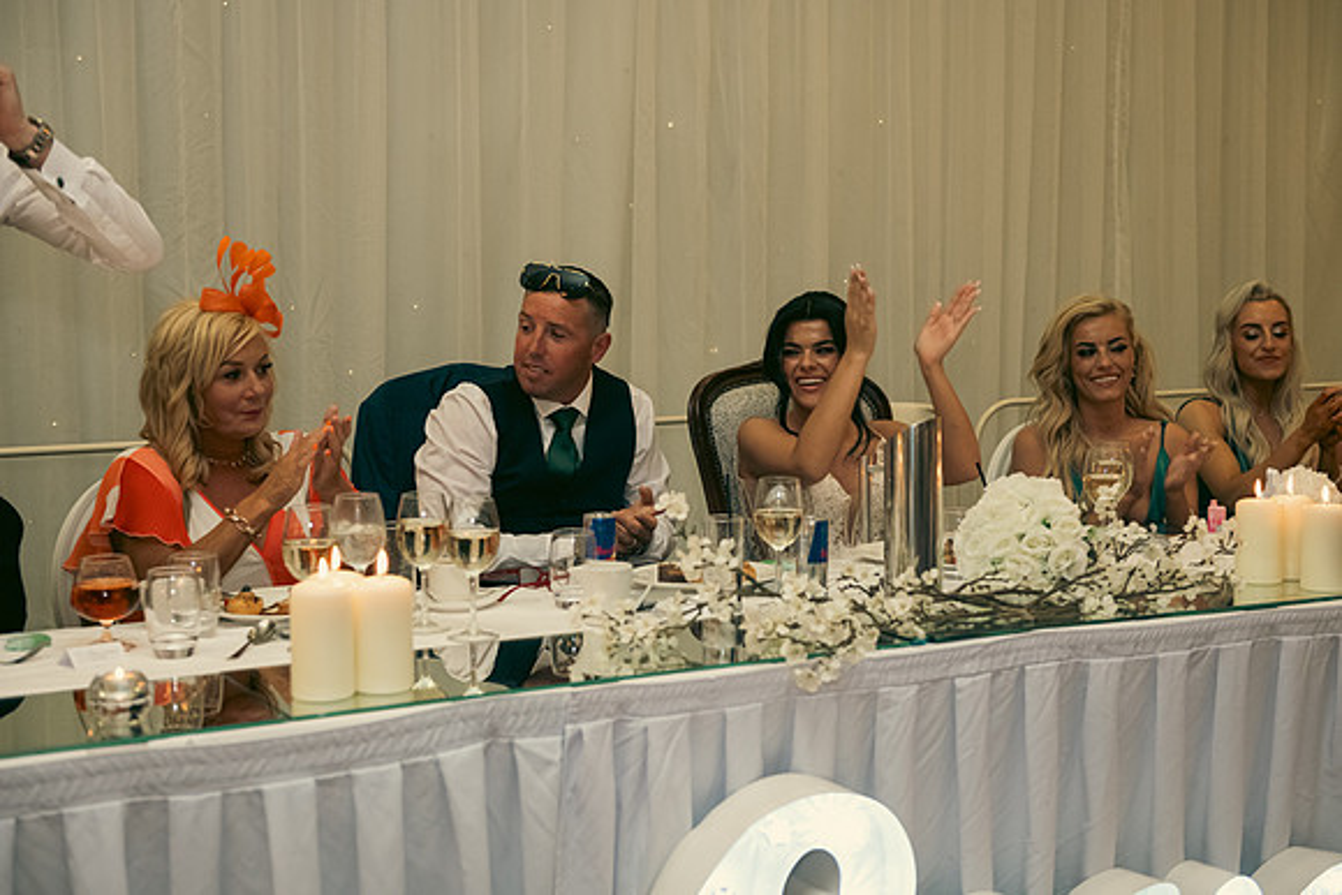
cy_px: 448
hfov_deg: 38.2
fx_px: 1939
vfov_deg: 26.0
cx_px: 671
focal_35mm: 52
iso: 800
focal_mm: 52
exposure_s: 1/160
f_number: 3.5
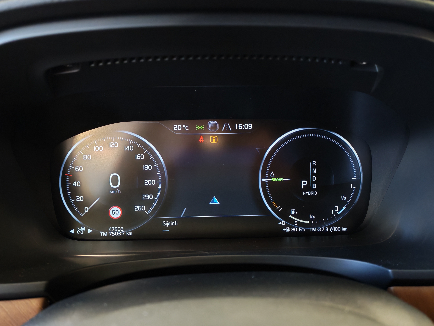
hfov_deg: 58.4
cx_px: 217
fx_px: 389
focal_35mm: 31
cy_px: 163
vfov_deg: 45.4
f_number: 1.9
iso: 2000
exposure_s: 1/50
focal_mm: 6.12
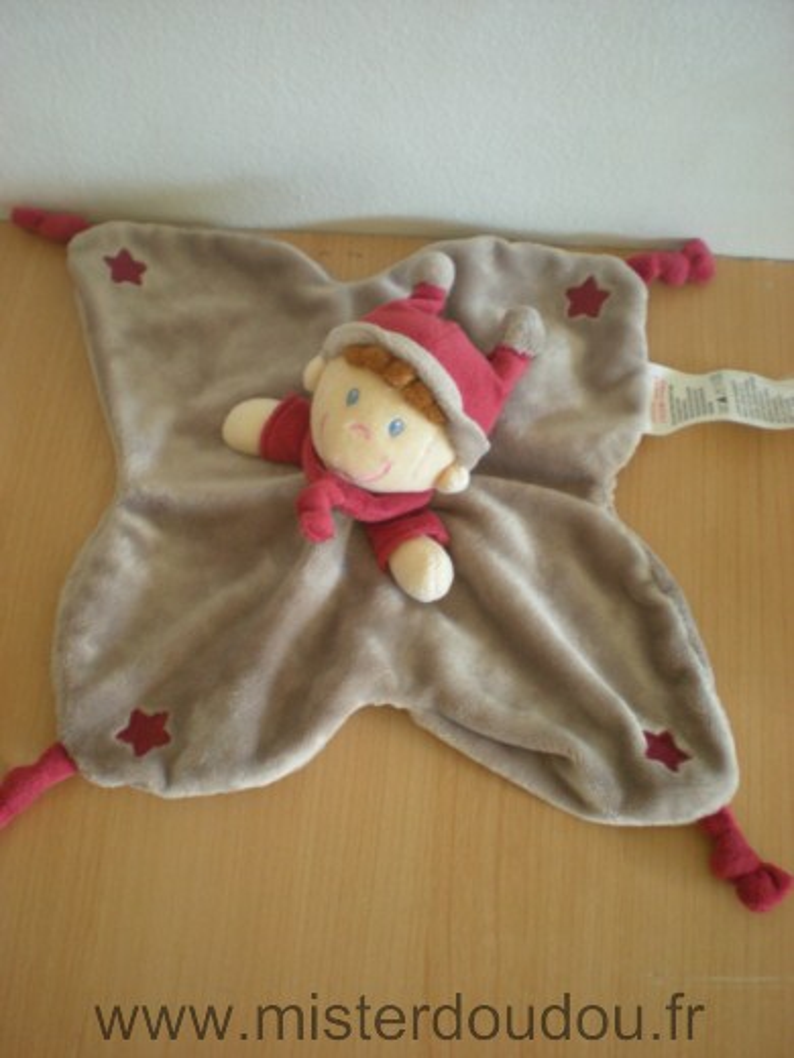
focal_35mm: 38
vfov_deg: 49.0
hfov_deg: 37.7
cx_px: 397
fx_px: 1162
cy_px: 529
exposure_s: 1/8
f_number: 3.1
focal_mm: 6.3
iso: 205
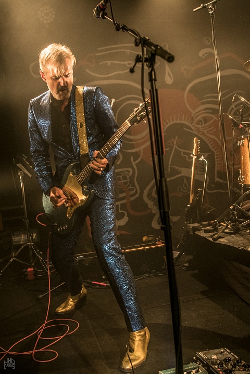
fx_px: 375
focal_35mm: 36
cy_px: 187
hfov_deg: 36.9
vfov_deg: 53.1
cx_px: 125
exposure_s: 1/100
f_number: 2.8
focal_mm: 24
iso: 640
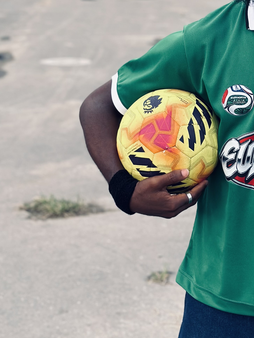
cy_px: 58
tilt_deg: -5.8
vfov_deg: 19.4
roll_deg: -2.1
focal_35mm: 100
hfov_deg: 14.6
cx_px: 250
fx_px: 978
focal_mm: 6.86
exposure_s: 1/171
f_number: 1.78
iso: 125
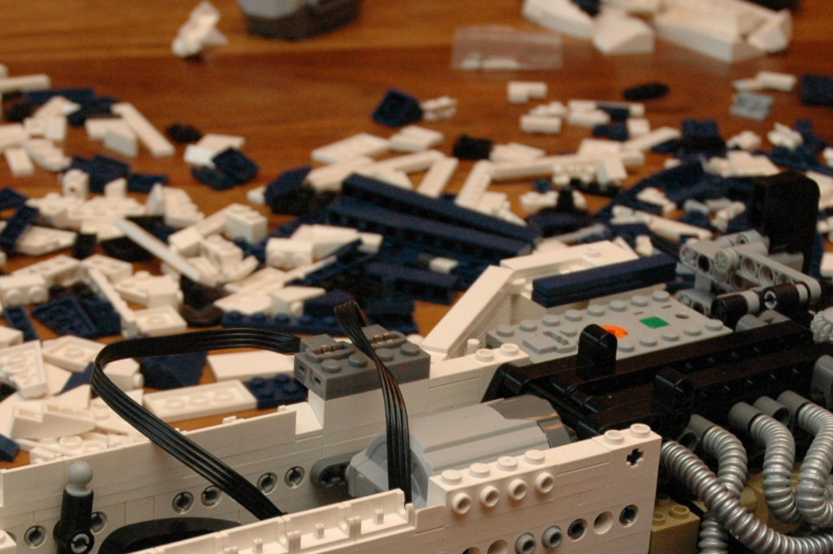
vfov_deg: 14.2
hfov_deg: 21.6
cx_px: 284
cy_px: 570
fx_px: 2177
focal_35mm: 94
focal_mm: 27
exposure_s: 1/60
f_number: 5.6
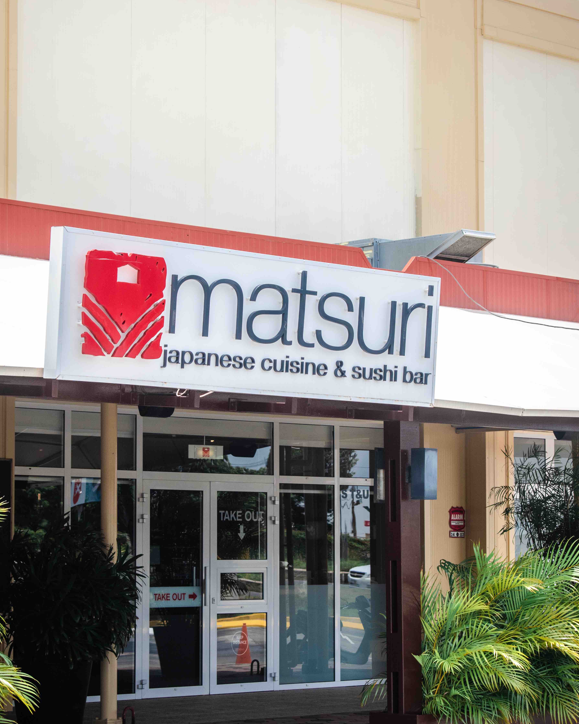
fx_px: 2220
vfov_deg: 18.5
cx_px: 269
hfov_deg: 14.9
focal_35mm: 104
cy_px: 381
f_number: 5.6
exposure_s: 1/500
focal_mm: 55
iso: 200
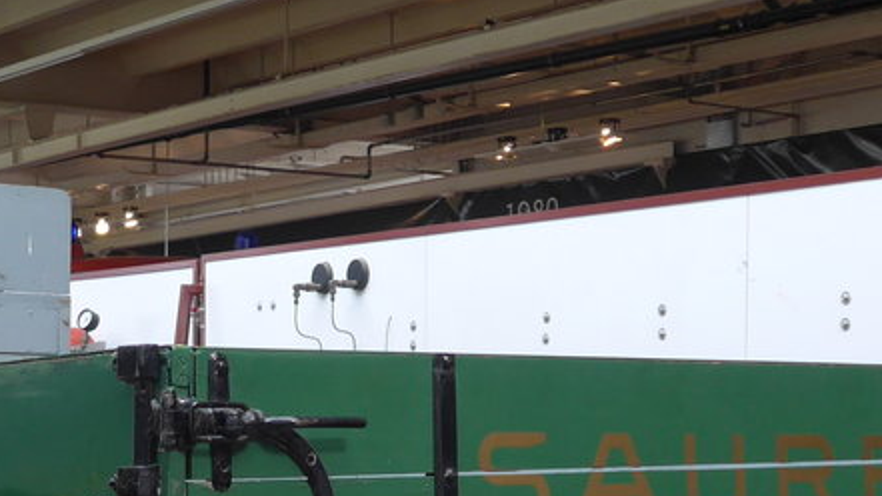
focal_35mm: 86
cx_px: 196
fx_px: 2011
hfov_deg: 24.4
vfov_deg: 13.8
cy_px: 508
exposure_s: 1/60
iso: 125
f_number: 2
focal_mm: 6
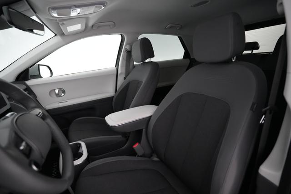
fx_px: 137
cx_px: 146
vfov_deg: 70.4
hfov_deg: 93.3
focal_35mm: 17
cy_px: 97
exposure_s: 1/250
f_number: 2.8
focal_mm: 17
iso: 6400
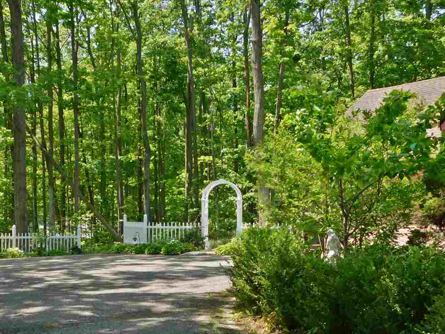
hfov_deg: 36.0
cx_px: 169
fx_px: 682
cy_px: 219
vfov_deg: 27.4
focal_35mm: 53
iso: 125
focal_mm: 7.1
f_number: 3.6
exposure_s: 1/400
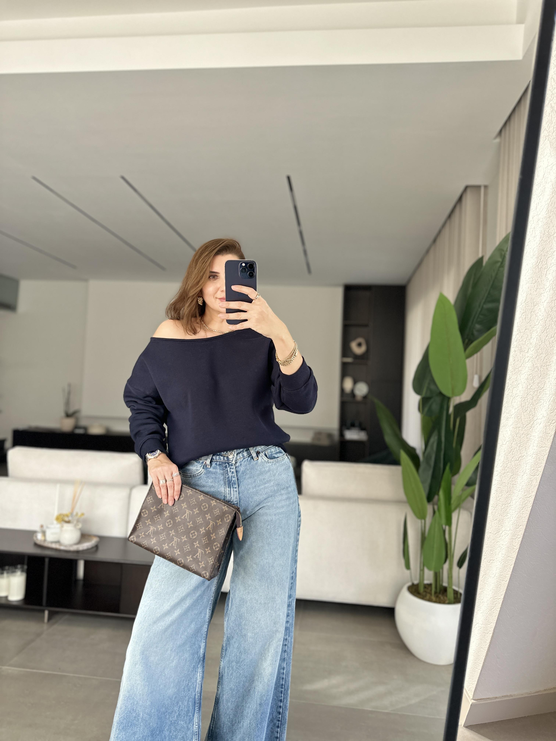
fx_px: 514
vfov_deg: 71.6
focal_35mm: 24
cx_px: 278
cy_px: 370
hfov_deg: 56.8
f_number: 1.78
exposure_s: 1/121
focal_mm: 6.86
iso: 200
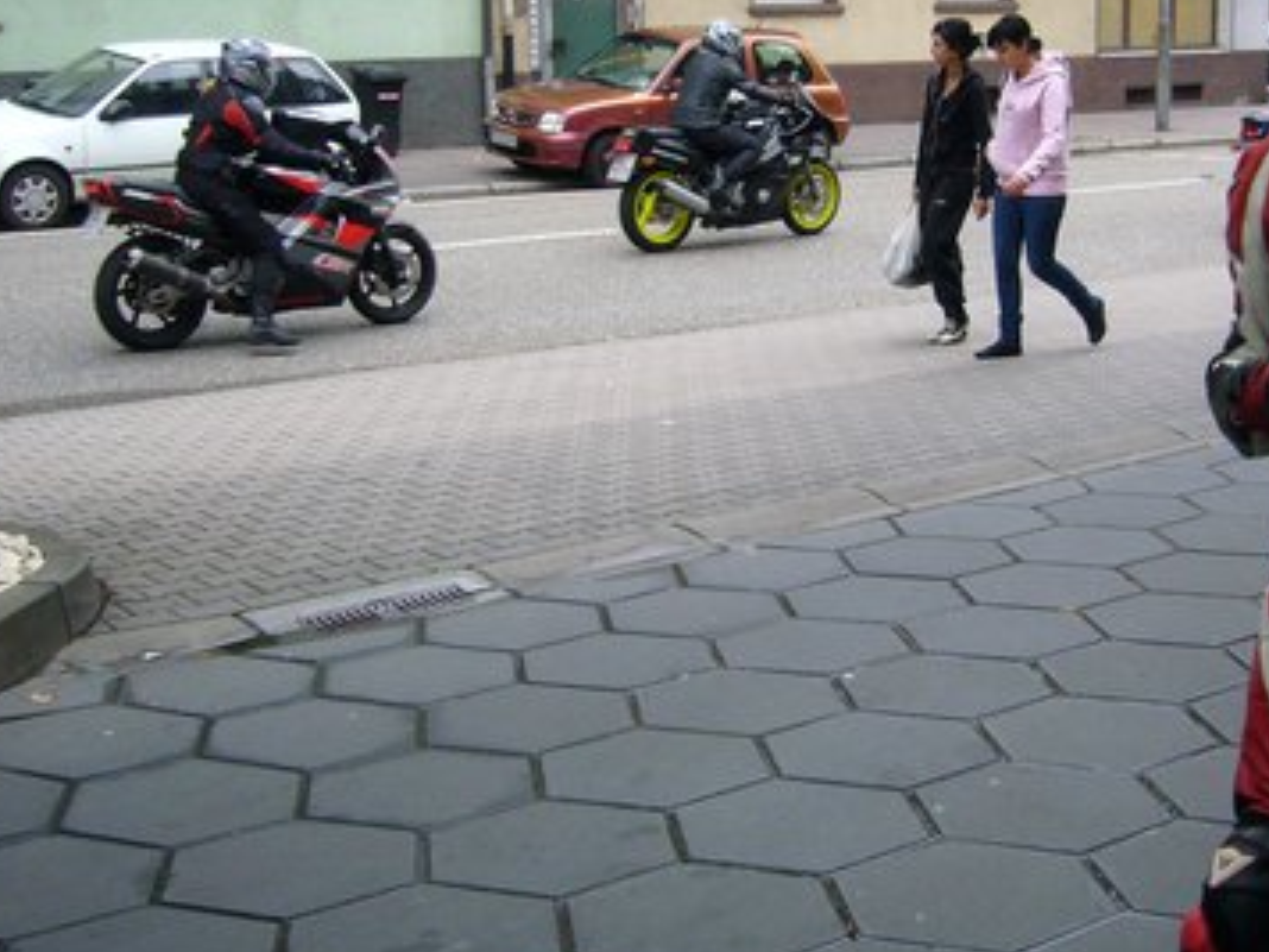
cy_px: 253
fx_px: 2163
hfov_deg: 32.6
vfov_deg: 24.6
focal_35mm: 59
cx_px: 788
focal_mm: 5.8
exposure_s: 1/250
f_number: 2.8
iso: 100
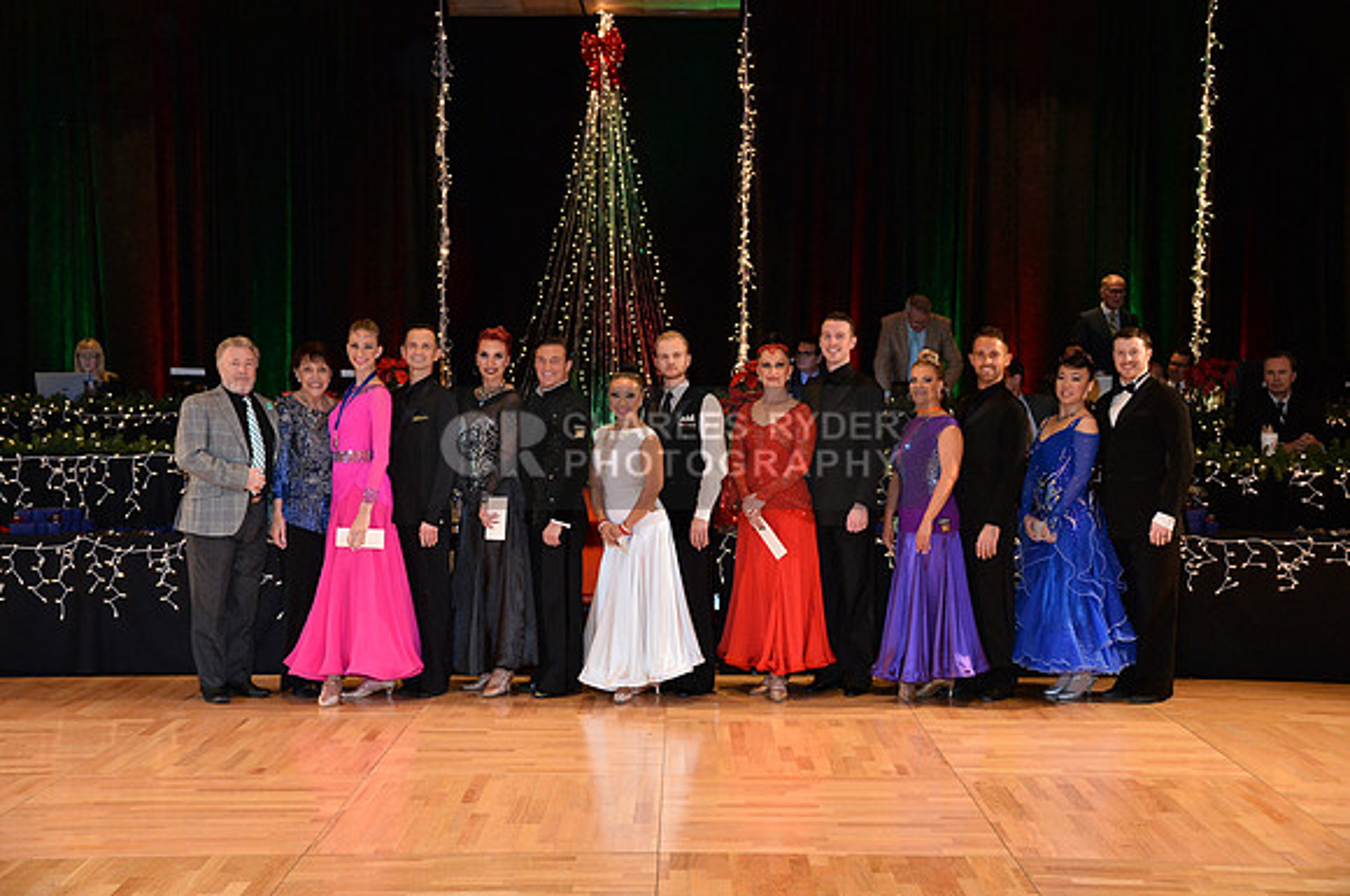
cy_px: 448
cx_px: 675
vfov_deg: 28.0
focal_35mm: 48
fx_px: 1797
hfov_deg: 41.2
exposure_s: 1/250
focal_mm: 48
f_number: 4.5
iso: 2500
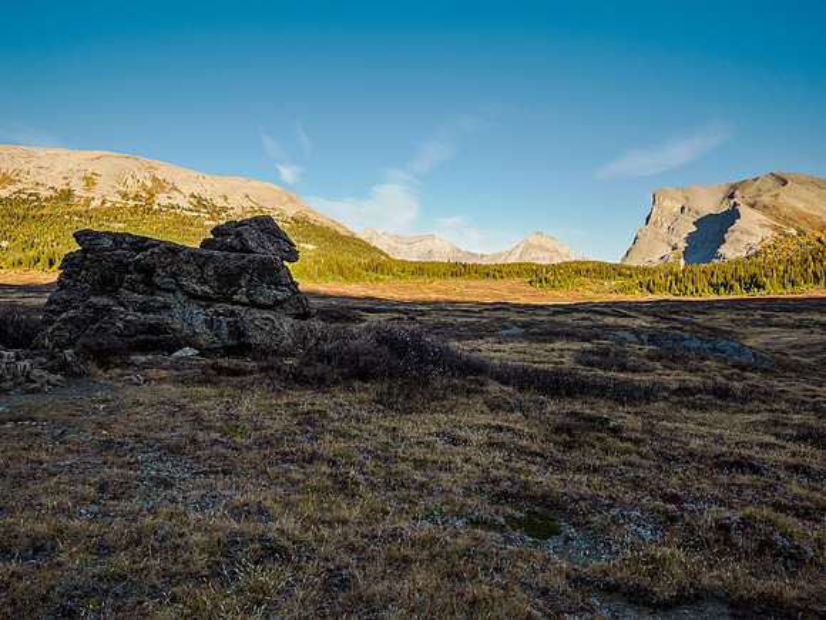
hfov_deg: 67.3
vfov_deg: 53.1
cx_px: 413
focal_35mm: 26
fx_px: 620
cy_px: 310
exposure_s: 1/60
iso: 200
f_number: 8
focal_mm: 13
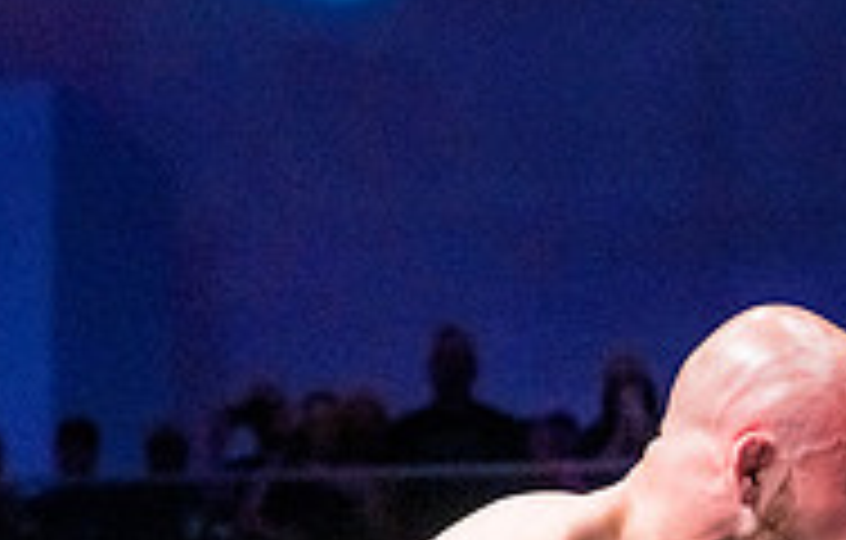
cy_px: 688
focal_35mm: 255
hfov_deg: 8.1
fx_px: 5915
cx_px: 1141
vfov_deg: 5.2
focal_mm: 70
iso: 4000
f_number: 4
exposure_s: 1/1000
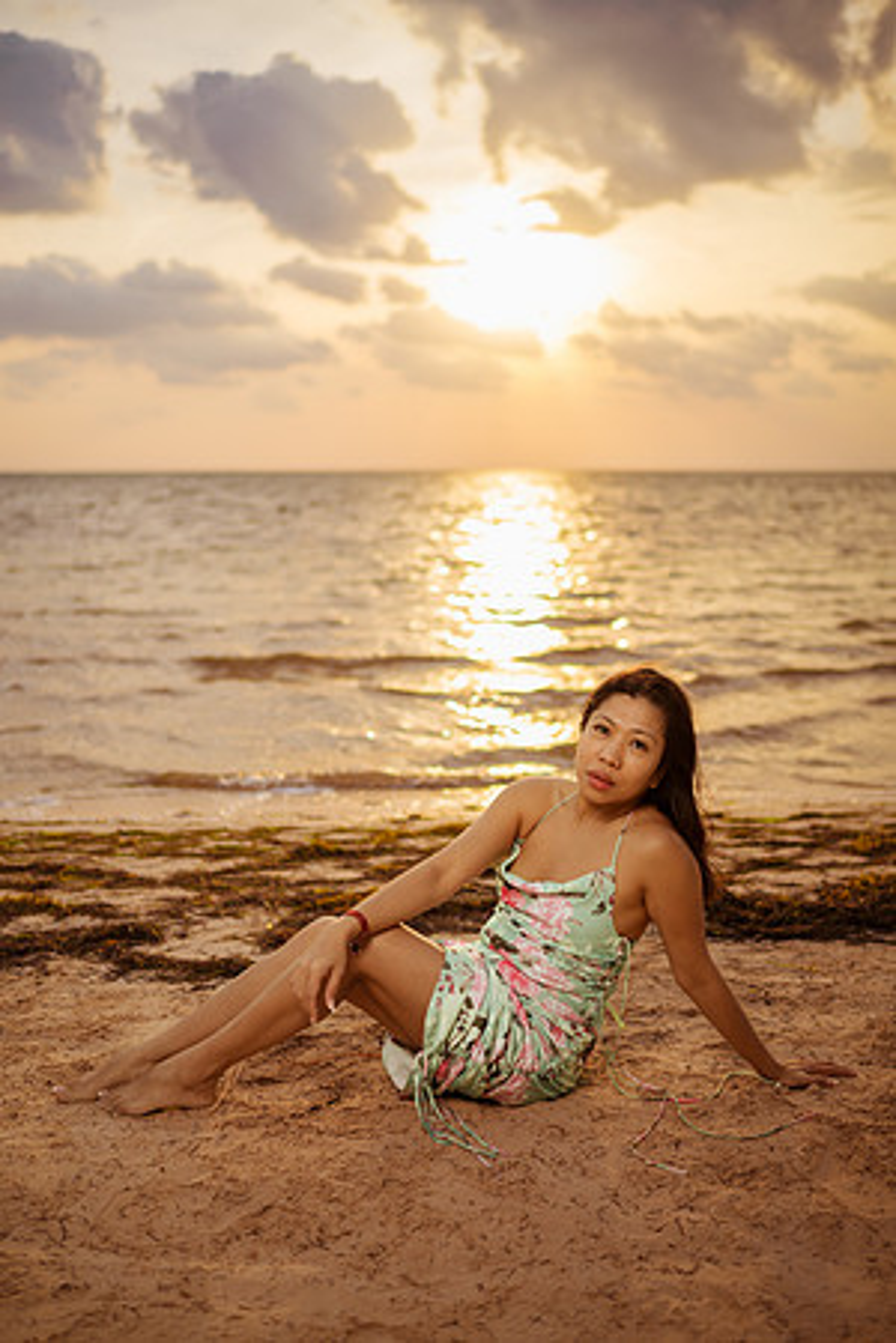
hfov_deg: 37.9
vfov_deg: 54.4
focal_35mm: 35
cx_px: 448
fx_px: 1307
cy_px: 672
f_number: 1.8
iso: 125
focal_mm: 35
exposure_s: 1/4000
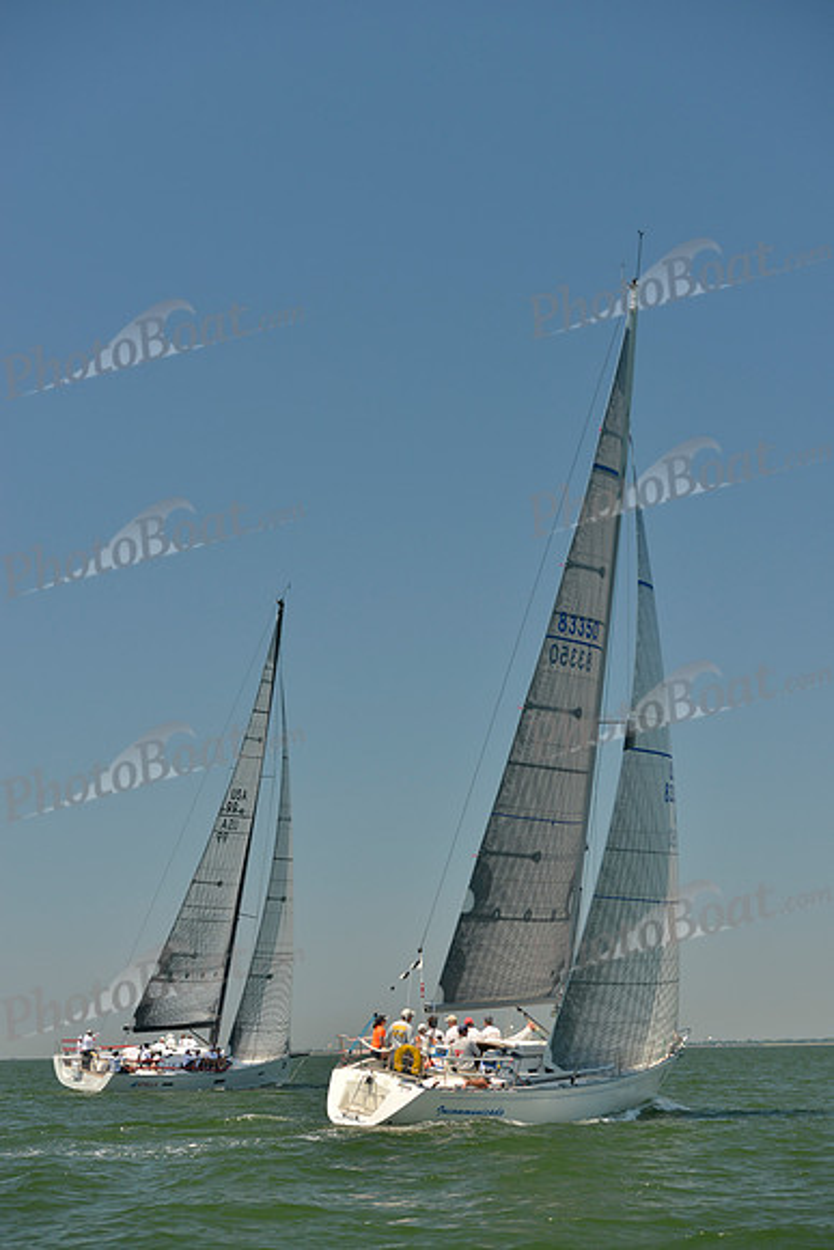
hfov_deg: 19.5
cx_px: 417
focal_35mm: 70
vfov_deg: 28.8
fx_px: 2431
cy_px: 625
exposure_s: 1/640
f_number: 5.6
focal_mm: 70
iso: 200
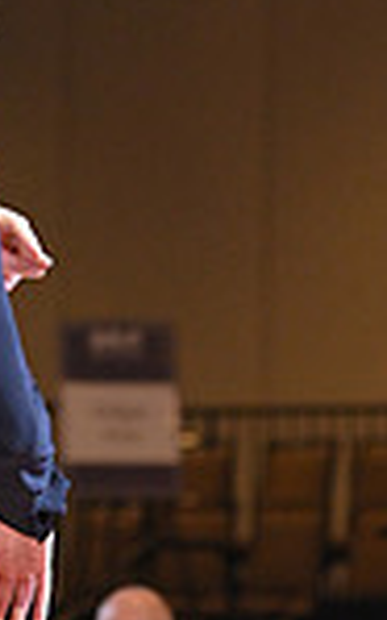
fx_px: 8040
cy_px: 915
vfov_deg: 4.4
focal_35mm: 476
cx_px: 277
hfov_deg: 2.8
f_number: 4
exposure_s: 1/250
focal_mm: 120
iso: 2000
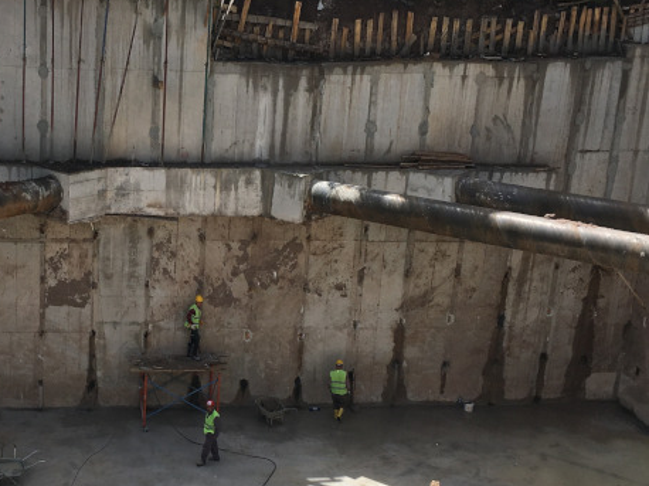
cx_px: 164
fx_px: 1068
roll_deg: -2.4
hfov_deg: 33.2
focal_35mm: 57
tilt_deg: -14.5
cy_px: 276
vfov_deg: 25.6
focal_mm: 4.15
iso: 25
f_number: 2.2
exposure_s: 1/1202
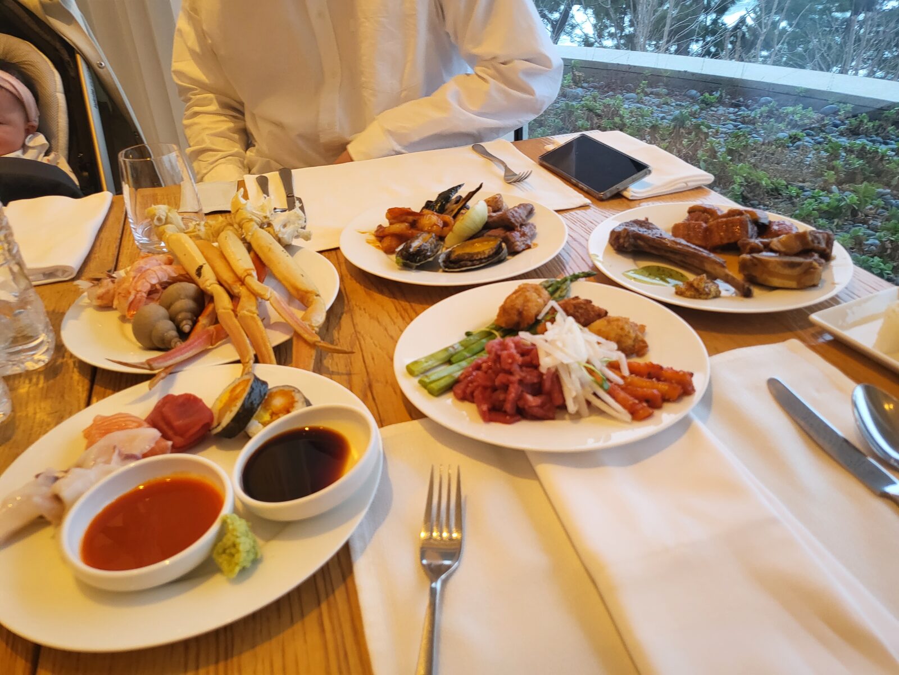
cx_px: 450
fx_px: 675
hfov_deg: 67.3
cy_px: 338
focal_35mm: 26
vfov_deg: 53.1
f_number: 1.8
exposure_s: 1/60
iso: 160
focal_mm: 4.25
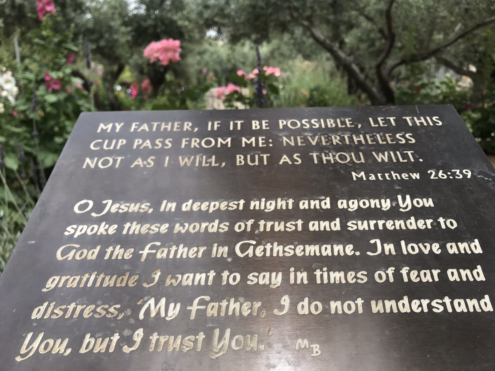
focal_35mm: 28
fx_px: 400
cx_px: 248
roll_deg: +2.1
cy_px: 186
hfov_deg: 63.4
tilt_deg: -14.4
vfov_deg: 49.7
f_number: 1.8
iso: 20
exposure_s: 1/1389
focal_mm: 3.99
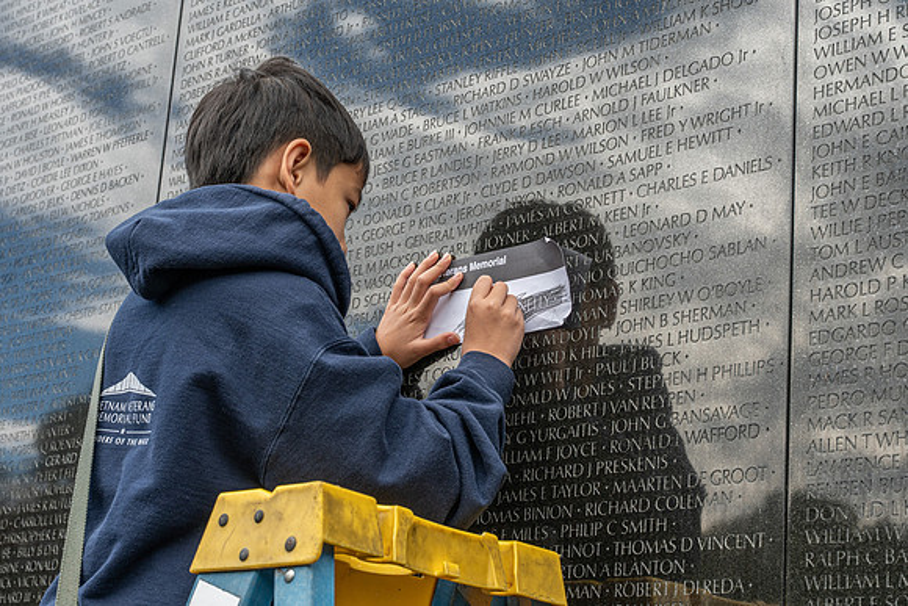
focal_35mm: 67
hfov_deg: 30.2
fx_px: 1685
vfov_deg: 20.4
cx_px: 454
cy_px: 337
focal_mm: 60
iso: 560
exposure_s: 1/400
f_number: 8
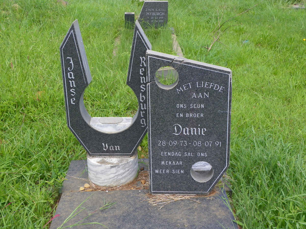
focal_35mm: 46
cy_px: 114
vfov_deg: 31.5
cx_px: 153
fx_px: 407
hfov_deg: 41.2
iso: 64
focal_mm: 8.2
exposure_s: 1/160
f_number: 4
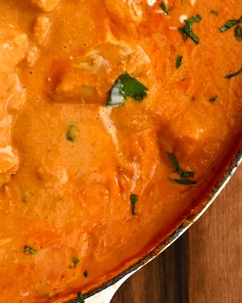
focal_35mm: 154
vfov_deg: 12.4
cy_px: -12
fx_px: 1380
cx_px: -77
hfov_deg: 9.8
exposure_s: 1/25
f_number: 13
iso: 200
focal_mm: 44
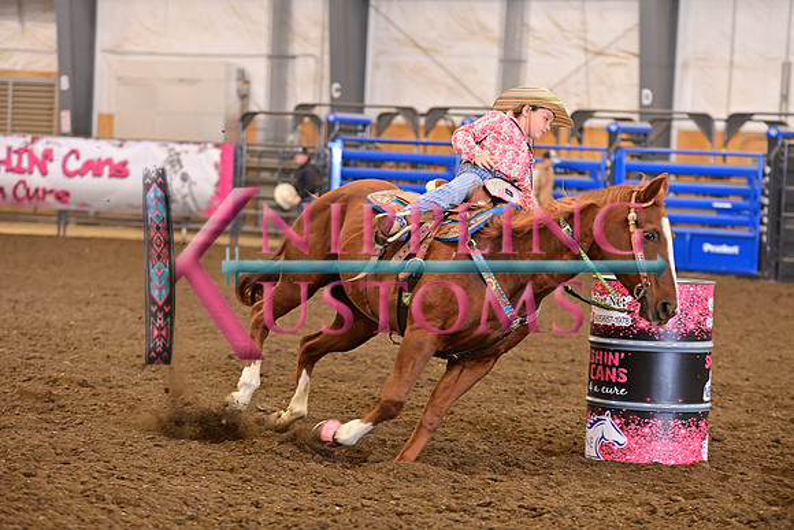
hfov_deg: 15.8
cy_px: 265
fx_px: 2868
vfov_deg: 10.6
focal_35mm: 130
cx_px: 397
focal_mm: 130
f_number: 3.5
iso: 2000
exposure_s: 1/250
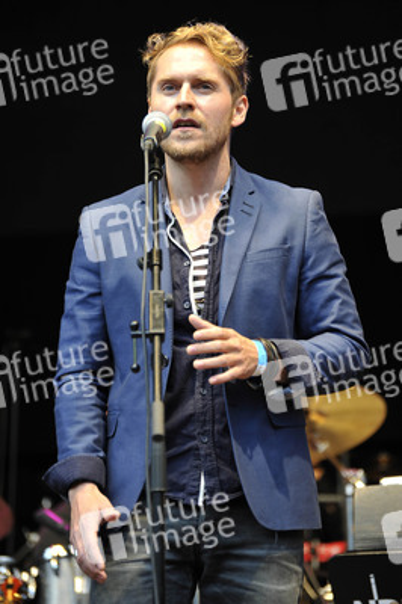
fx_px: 3272
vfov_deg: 10.6
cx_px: 201
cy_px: 302
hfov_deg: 7.0
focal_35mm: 195
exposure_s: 1/160
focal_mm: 195
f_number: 5.3
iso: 800
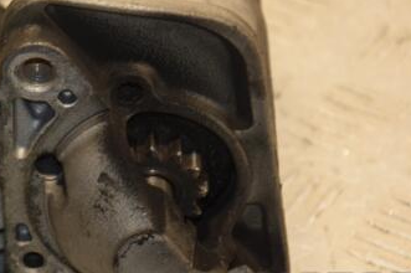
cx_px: 103
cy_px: 125
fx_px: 3261
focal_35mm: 286
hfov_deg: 7.2
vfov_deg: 4.8
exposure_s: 1/125
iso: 800
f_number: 5.6
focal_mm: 105
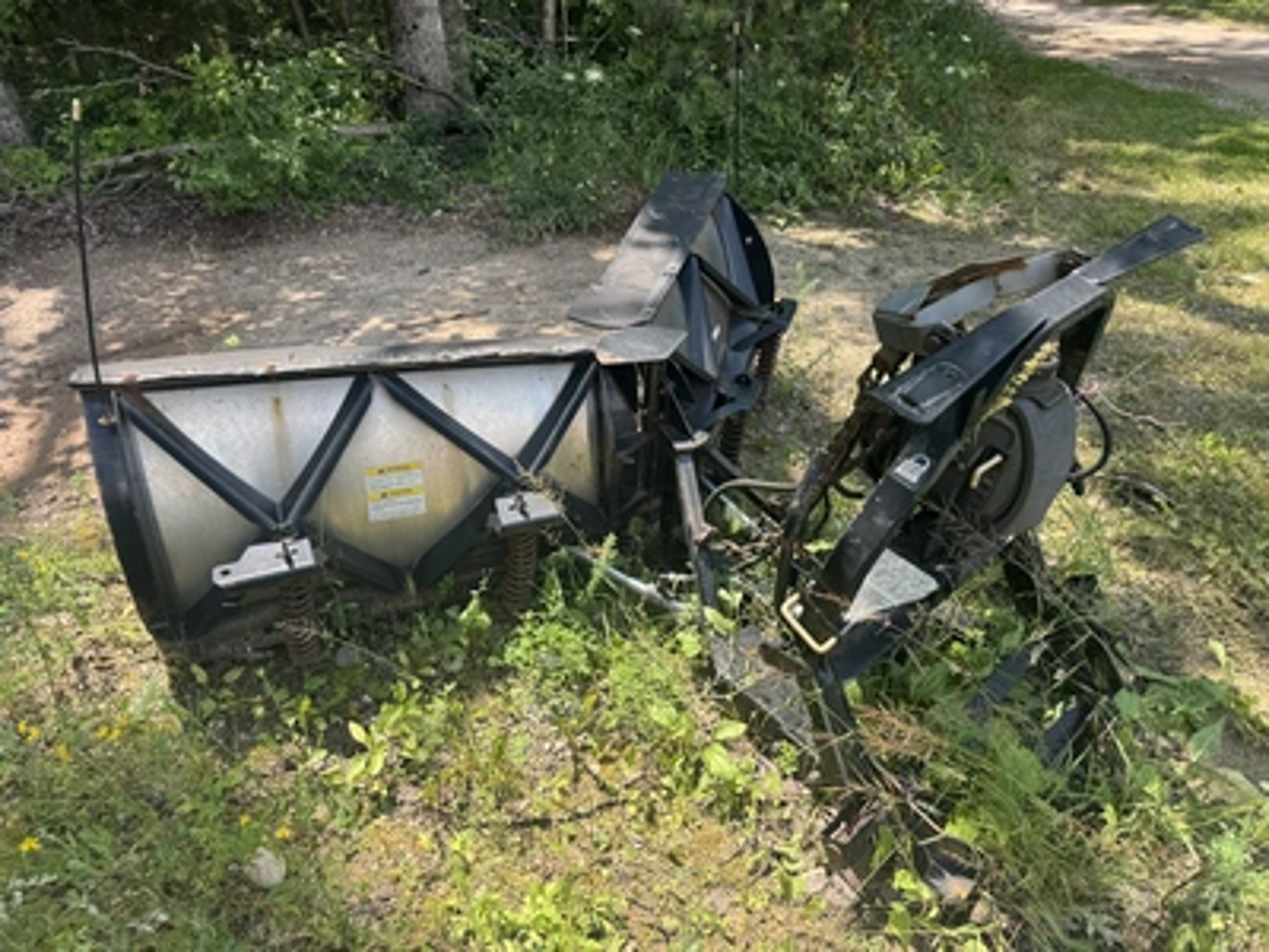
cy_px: 476
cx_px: 634
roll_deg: -2.4
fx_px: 880
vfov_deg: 56.8
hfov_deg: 71.6
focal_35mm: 24
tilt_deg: -26.2
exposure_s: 1/888
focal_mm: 6.76
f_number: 1.78
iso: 80
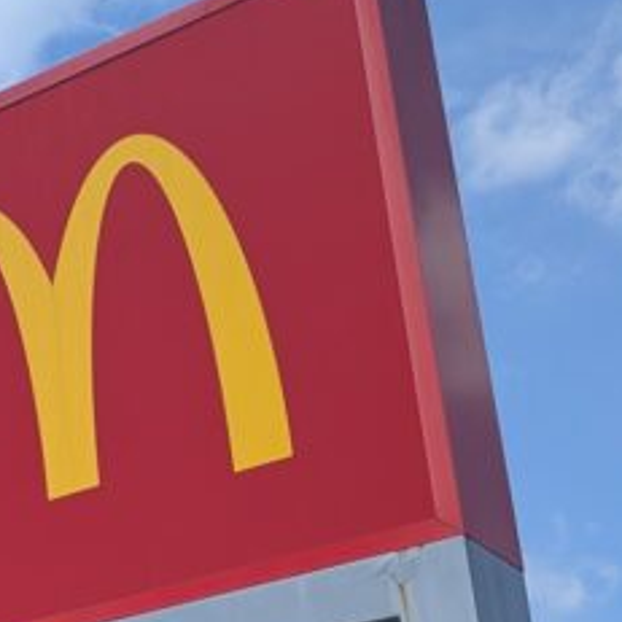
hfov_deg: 15.2
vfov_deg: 17.9
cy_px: 652
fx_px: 1911
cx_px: -592
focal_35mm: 94
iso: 29
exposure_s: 1/2653
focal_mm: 4.53
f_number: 1.7
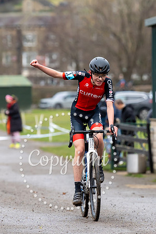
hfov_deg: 3.5
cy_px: 82
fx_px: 2554
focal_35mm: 393
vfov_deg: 5.2
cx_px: 93
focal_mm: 156
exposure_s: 1/1000
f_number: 3.2
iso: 800
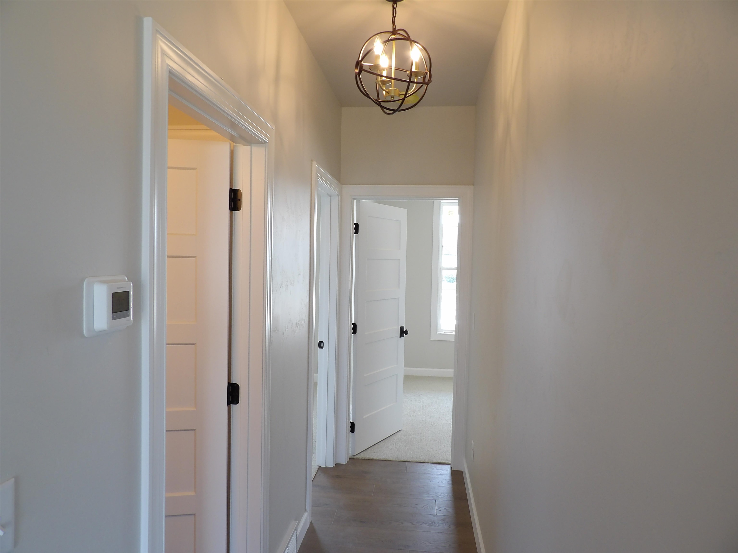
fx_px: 512
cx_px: 369
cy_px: 276
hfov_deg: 71.6
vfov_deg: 56.8
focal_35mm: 24
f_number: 3.2
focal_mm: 4.3
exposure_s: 1/34
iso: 100
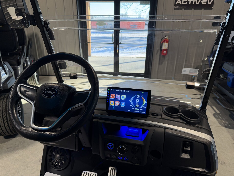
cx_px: 117
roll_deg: -1.1
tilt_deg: -19.4
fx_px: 162
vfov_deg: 56.8
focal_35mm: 24
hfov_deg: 71.6
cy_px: 88
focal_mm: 6.76
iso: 125
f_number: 1.78
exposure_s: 1/199
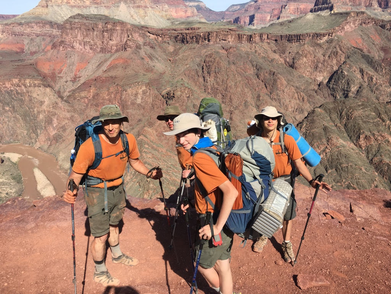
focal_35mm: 29
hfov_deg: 61.7
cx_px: 196
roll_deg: +3.1
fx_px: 328
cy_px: 147
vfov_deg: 48.2
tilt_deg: -17.3
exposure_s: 1/1350
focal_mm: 4.15
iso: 25
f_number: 2.2
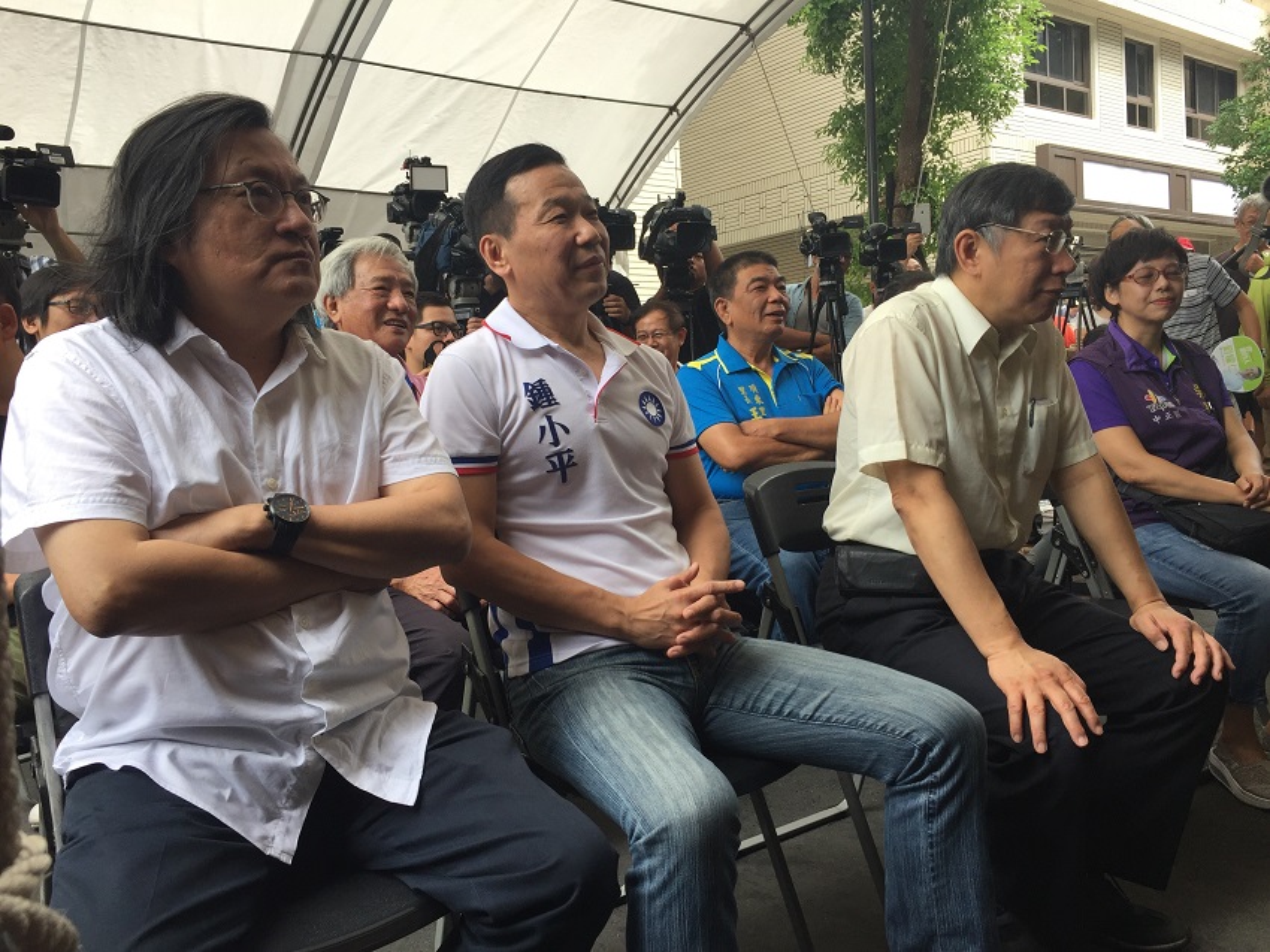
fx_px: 1064
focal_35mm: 29
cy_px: 476
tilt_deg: -3.4
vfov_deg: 48.2
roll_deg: +1.6
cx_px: 635
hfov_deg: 61.7
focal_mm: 4.15
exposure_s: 1/179
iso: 32
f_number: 2.2
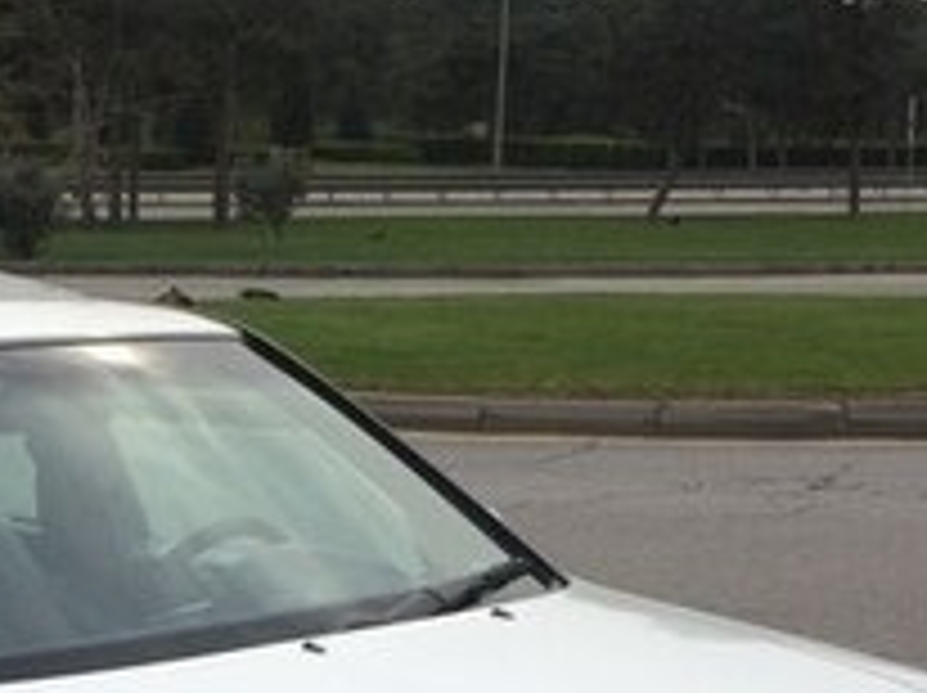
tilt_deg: -18.7
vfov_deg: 15.2
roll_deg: -0.6
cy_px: 875
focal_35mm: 93
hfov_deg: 20.6
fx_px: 2488
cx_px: 76
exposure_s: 1/1642
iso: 32
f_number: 2.2
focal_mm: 4.15
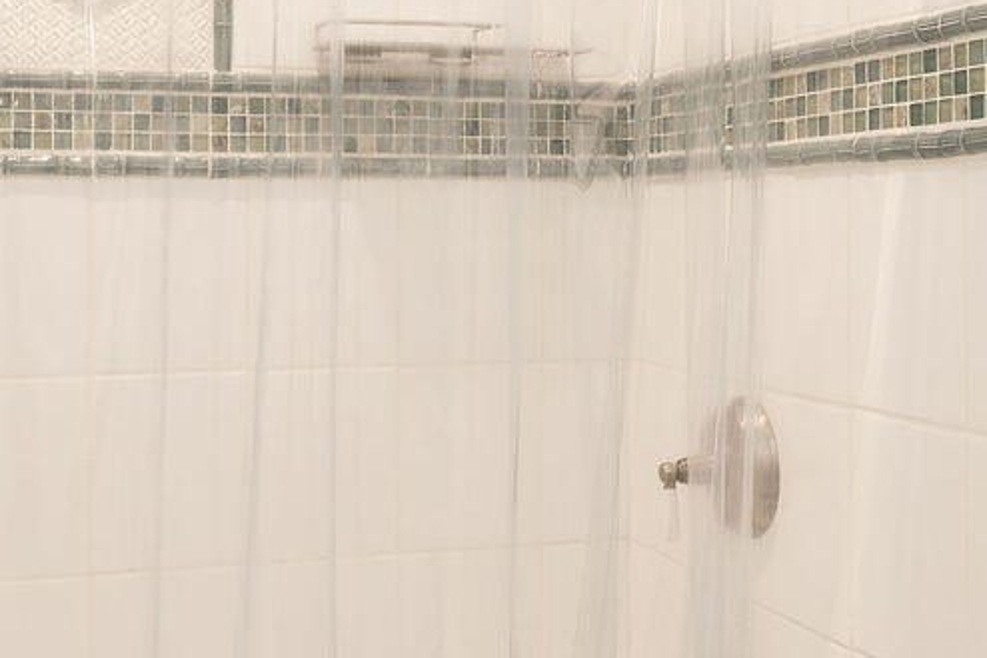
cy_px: 203
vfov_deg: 23.2
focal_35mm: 58
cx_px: 448
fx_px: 1590
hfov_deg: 34.5
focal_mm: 14
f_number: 8
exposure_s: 1/50
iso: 1000
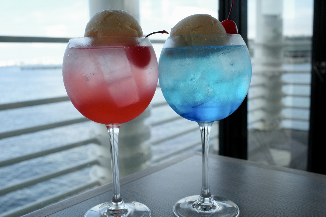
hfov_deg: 54.4
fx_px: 317
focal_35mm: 35
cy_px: 106
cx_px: 159
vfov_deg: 37.8
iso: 200
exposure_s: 1/250
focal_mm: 18.3
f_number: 4
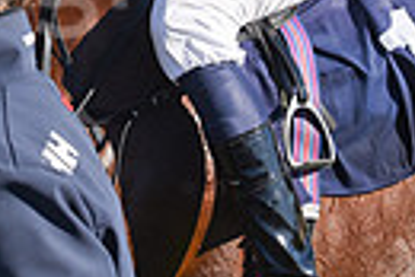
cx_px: 67
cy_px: -193
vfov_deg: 12.0
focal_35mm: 107
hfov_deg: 18.8
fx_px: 1235
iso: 400
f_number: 5.6
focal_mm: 24
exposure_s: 1/2500
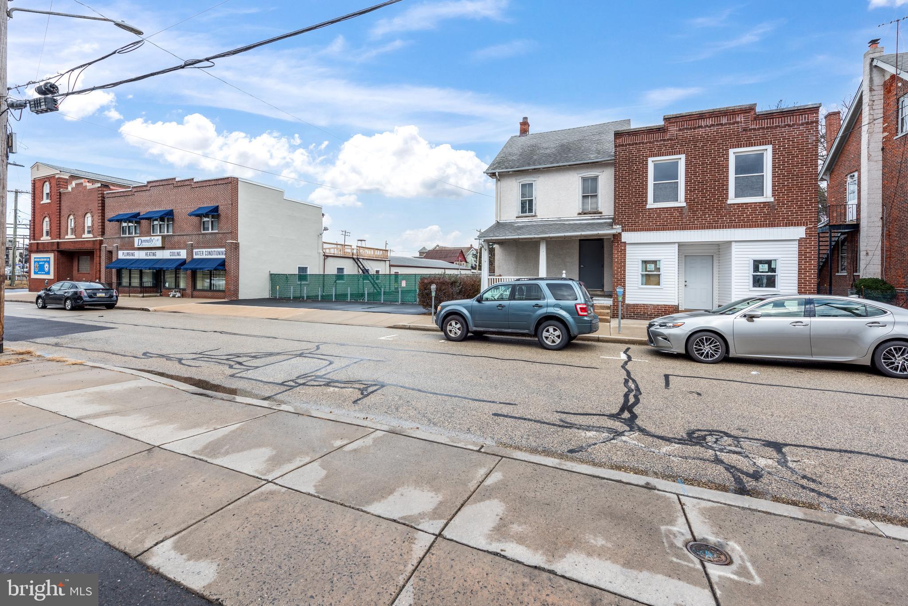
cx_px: 454
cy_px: 303
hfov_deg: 104.2
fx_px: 353
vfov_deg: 81.2
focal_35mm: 14
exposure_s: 1/60
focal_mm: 14
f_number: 8
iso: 200
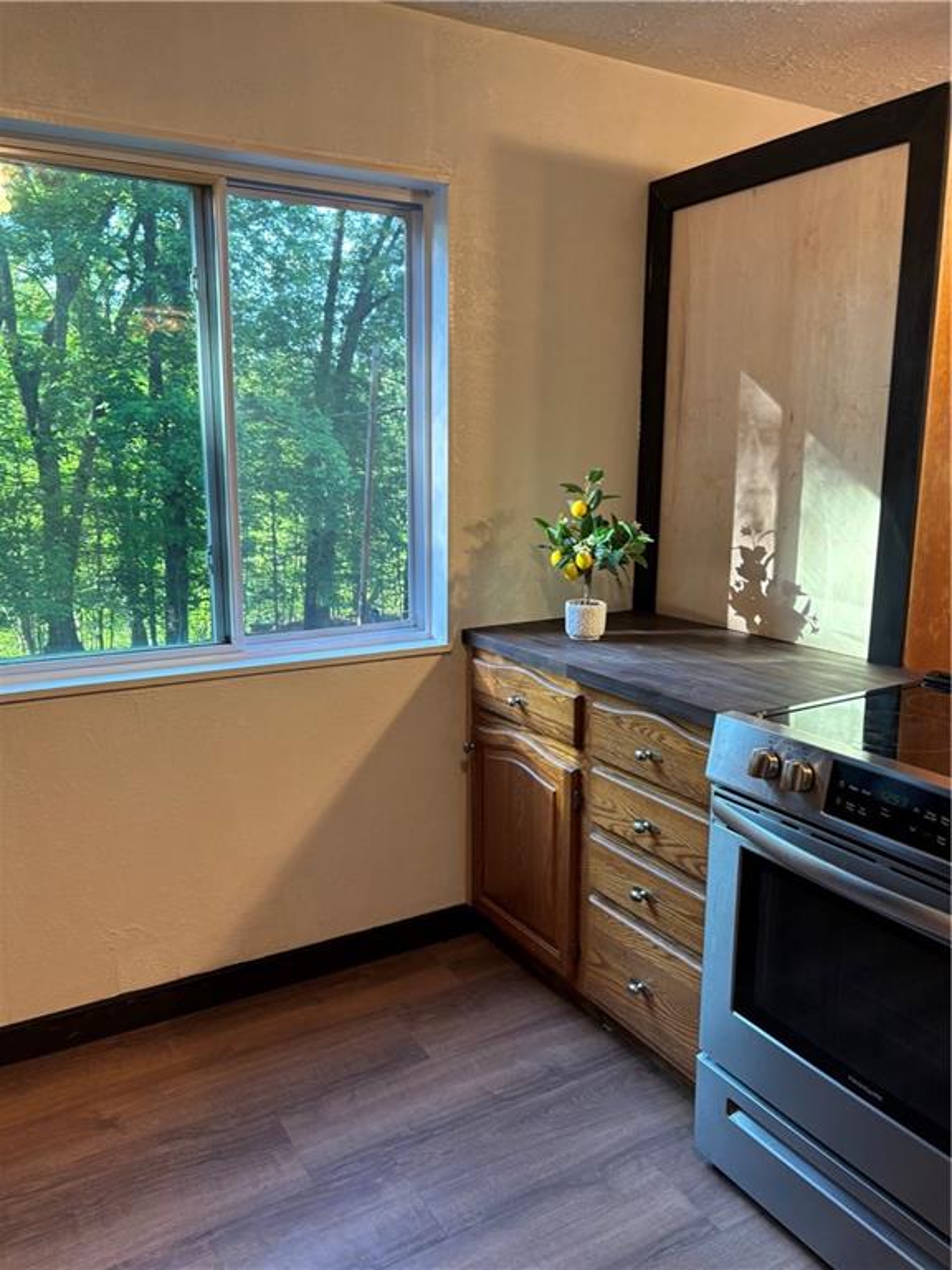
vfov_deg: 67.3
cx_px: 476
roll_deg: -1.0
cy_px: 635
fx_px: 953
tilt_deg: -12.0
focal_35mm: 26
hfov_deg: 53.1
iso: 100
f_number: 1.6
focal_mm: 5.96
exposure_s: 1/60
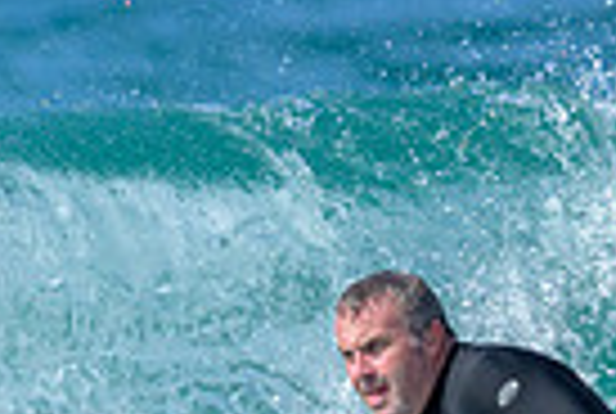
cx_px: -212
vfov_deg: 0.3
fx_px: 69948
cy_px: 609
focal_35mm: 4079
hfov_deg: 0.5
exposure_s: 1/2000
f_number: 6.3
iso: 400
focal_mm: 800
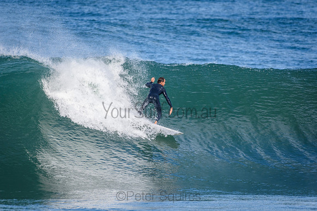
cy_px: 106
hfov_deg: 2.7
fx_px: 6605
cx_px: 158
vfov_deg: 1.8
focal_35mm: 750
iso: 500
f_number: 5.6
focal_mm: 500
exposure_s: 1/2000
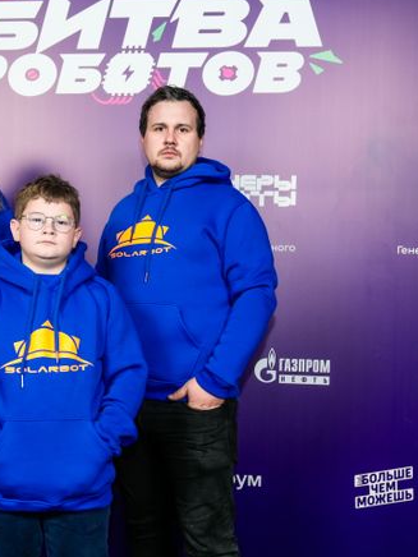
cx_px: 81
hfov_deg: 26.5
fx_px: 869
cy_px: 291
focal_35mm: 54
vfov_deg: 35.5
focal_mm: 35
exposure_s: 1/200
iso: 2000
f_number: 2.8
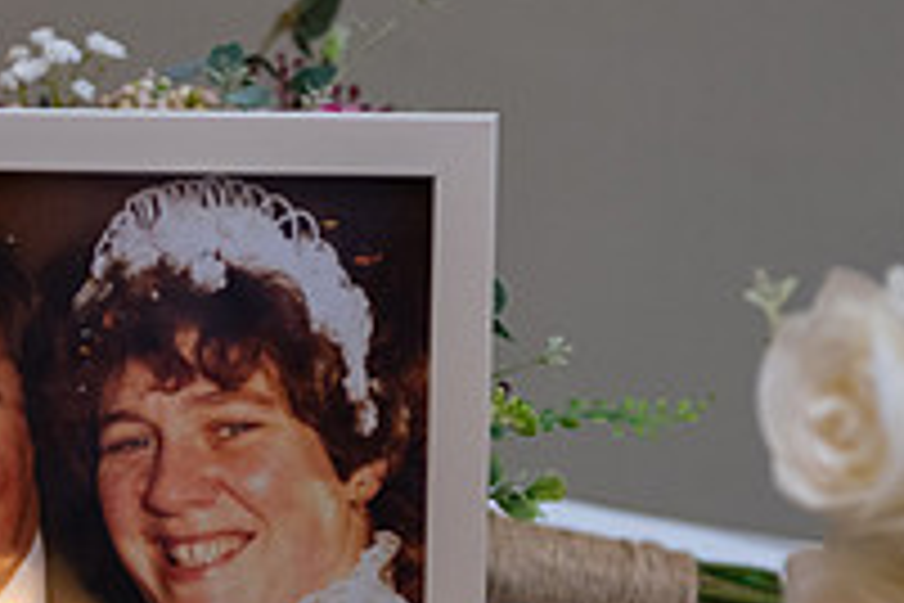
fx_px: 5072
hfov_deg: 10.1
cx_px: 148
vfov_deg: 6.8
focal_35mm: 202
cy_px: 560
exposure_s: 1/160
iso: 800
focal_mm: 70
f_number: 3.5
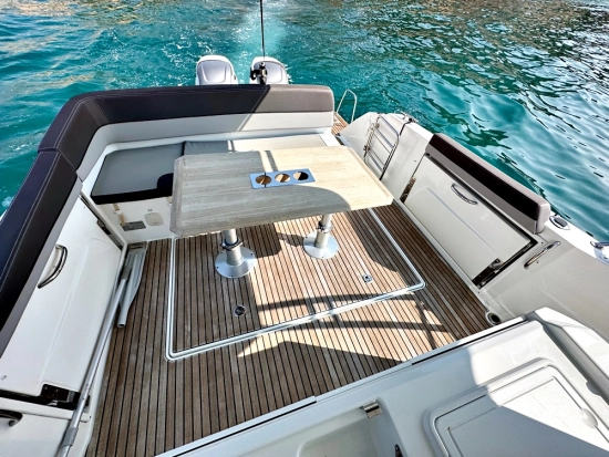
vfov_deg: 85.7
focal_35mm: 14
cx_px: 304
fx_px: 246
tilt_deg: -50.6
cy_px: 228
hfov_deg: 102.0
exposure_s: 1/2451
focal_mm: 2.22
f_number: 2.2
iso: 50
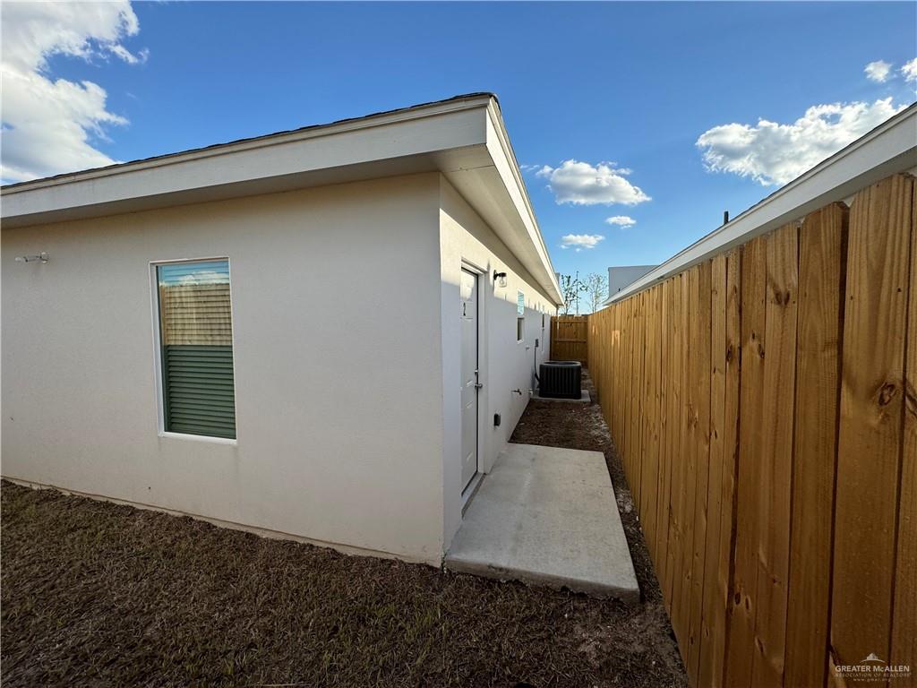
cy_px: 344
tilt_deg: -3.1
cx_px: 458
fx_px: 371
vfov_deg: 85.7
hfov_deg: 102.1
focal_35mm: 14
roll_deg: +0.5
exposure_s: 1/1160
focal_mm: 2.22
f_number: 2.2
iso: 50
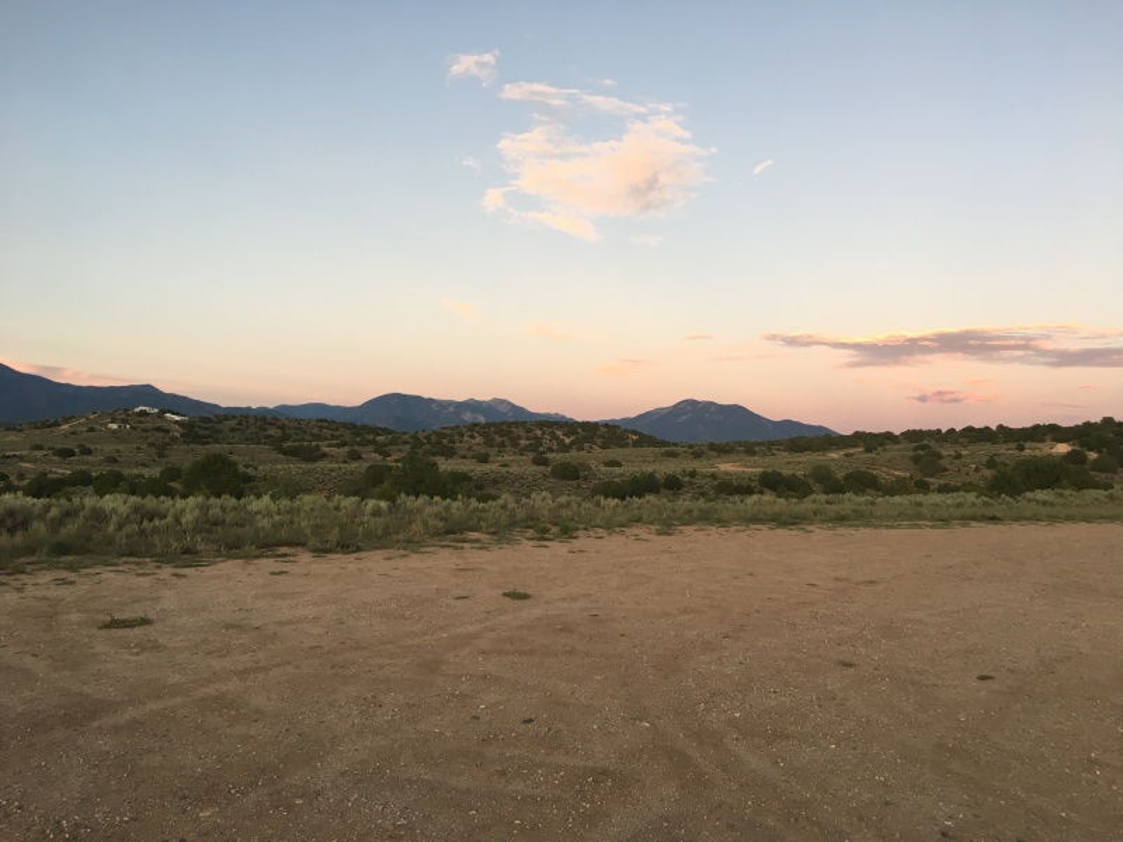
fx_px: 941
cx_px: 562
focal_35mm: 29
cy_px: 421
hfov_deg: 61.7
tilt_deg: +5.5
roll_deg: -1.5
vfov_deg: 48.2
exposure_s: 1/40
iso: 25
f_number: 2.2
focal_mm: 4.15
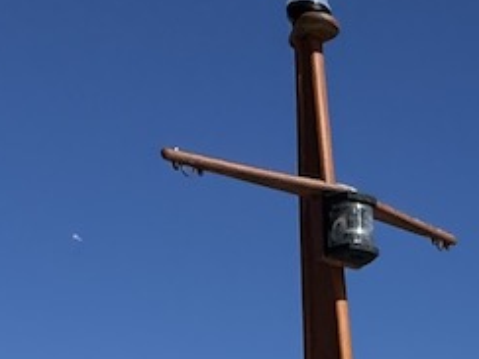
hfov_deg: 21.0
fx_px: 1190
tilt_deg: -10.3
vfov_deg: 12.8
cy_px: 886
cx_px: 599
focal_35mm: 86
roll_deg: +1.5
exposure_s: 1/5650
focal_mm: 2.22
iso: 32
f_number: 2.2
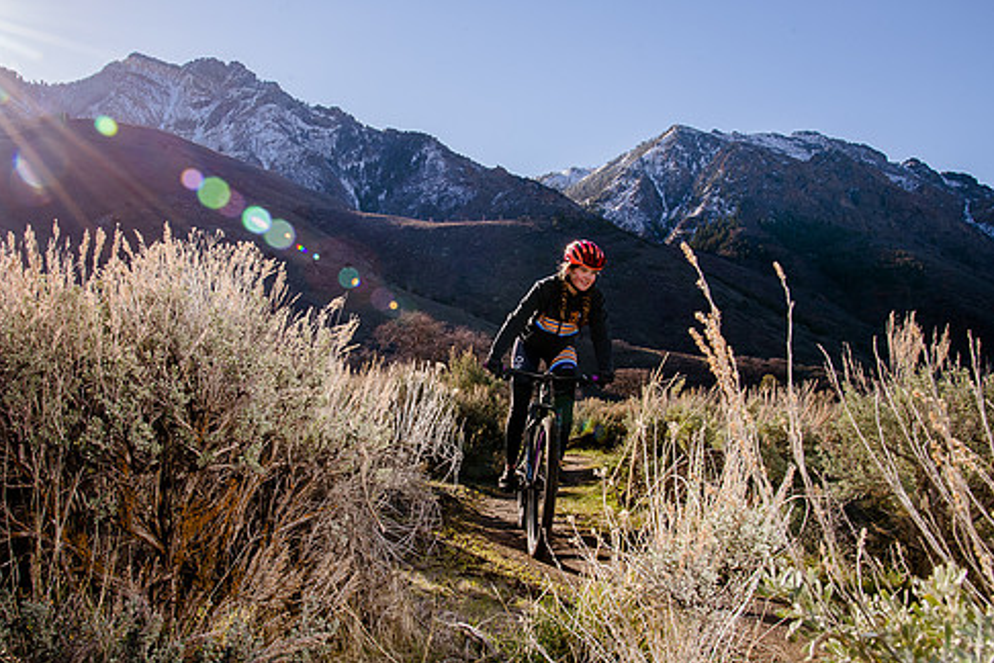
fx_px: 1022
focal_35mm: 37
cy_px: 345
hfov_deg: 51.8
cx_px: 440
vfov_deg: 35.9
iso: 250
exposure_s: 1/160
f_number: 14
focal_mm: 31
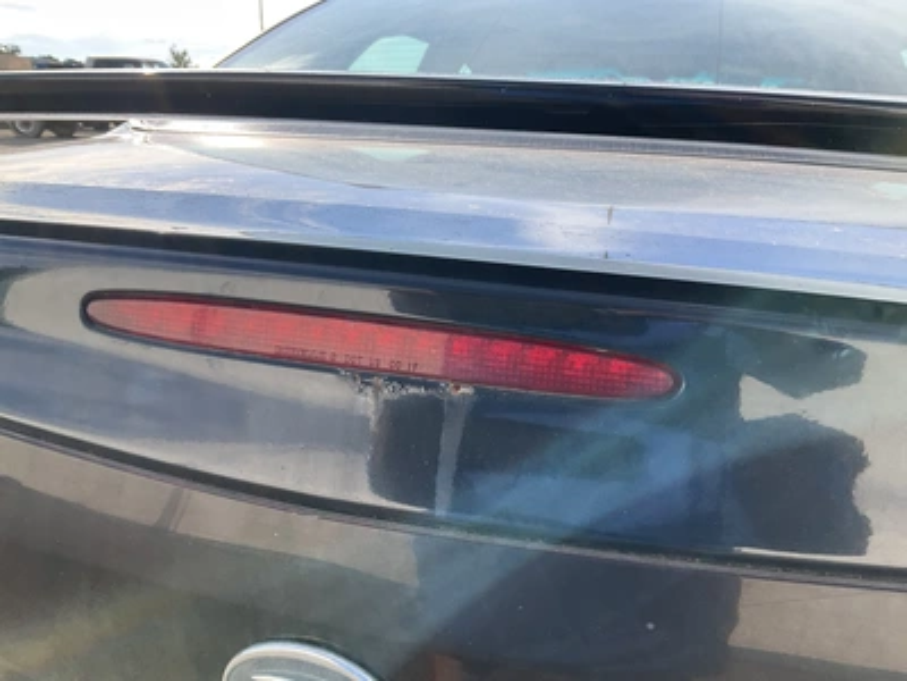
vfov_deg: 48.2
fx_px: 760
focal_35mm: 29
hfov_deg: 61.7
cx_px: 454
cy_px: 340
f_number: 1.8
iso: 25
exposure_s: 1/545
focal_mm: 3
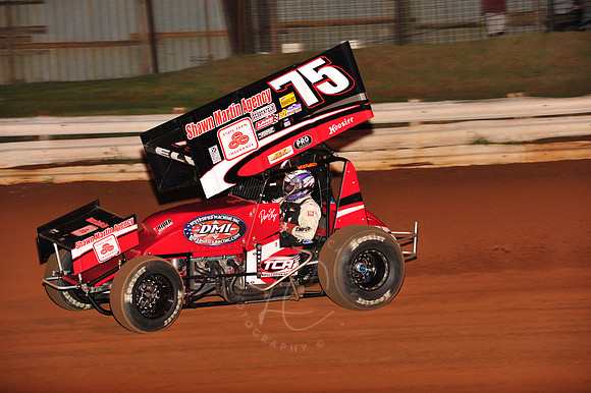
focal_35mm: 125
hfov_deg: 16.4
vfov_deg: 11.0
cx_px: 296
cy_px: 196
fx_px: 2051
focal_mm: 125
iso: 1000
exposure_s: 1/320
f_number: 6.3
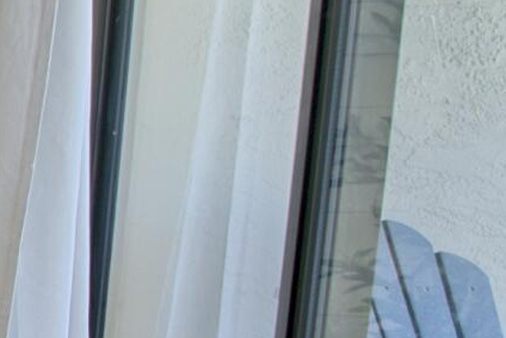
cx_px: -1155
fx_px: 1195
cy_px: 305
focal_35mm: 85
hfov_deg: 10.2
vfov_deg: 15.9
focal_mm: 12
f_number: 8
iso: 500
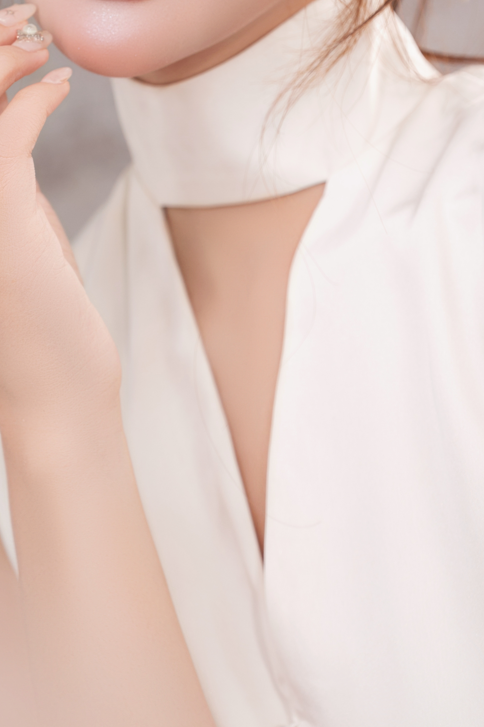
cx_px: 347
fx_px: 3090
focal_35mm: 153
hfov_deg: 8.9
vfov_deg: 13.3
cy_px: 109
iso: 320
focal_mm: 70
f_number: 4
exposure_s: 1/160
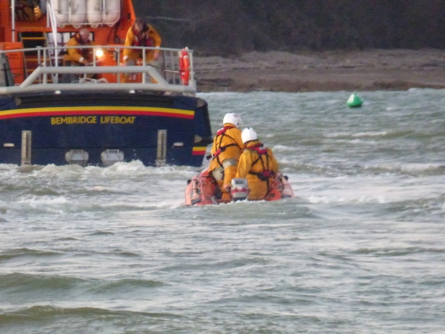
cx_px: 222
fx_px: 11120
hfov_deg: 2.3
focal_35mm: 865
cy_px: 167
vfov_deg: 1.7
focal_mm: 140.76
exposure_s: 1/30
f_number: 5.6
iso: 3200
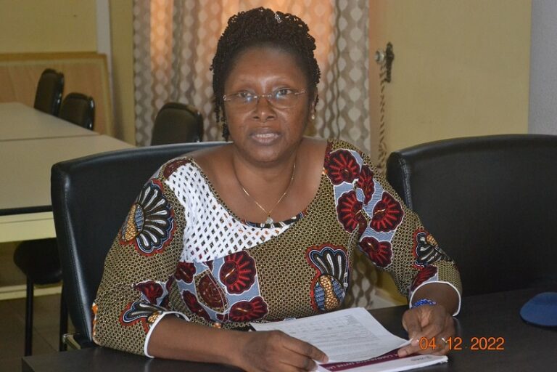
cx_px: 278
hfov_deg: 24.6
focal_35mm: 82
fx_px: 1276
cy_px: 186
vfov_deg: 16.6
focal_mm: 55
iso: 3200
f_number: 5.6
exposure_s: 1/60
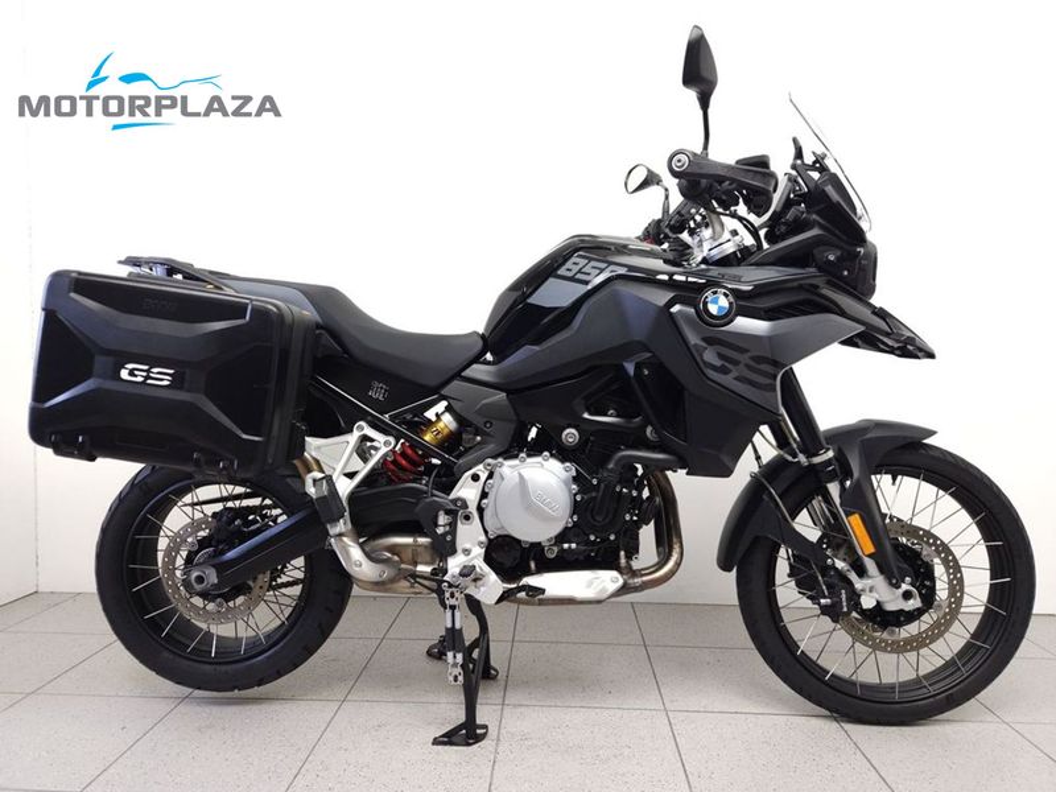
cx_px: 528
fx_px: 702
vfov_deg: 58.9
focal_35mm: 23
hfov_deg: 73.9
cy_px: 396
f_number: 1.8
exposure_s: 1/45
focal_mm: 5.4
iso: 160
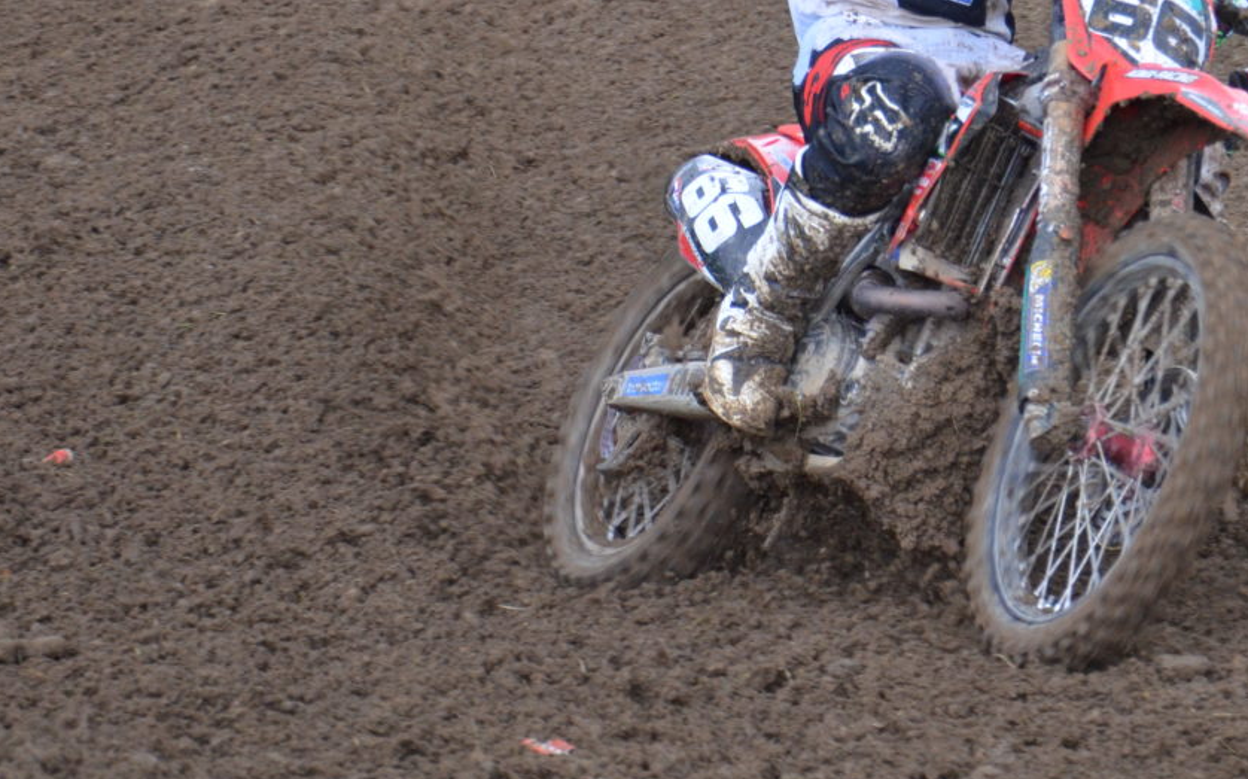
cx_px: 1117
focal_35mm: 192
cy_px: -9
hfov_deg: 10.9
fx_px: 6528
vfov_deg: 6.8
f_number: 5.3
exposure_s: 1/500
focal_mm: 62
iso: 1250
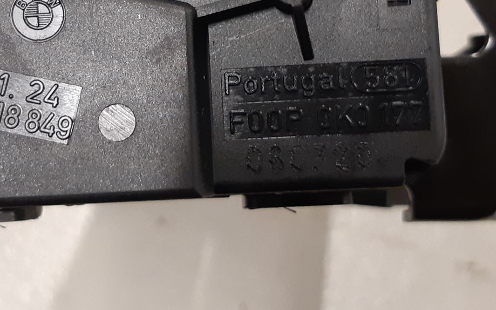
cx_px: 186
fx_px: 717
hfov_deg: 37.9
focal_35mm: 53
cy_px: 65
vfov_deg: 24.1
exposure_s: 1/50
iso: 200
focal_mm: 3.93
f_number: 1.7
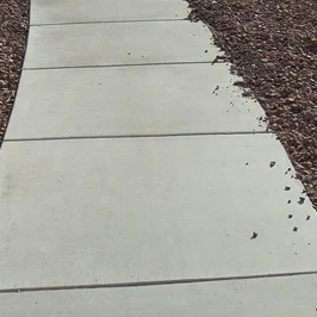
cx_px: 160
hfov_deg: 20.4
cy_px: -67
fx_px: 881
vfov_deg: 19.2
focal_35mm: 85
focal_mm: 4.5
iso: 125
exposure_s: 1/800
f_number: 6.6
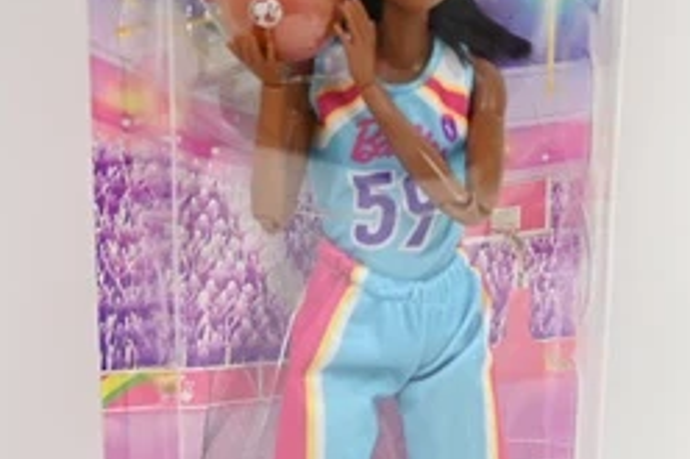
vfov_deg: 13.9
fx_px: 1881
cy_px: 281
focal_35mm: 98
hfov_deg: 20.8
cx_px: 331
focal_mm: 22.5
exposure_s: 1/200
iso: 400
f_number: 4
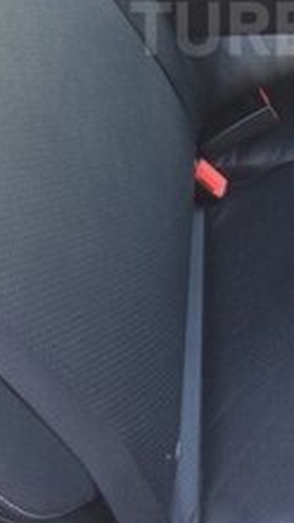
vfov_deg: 28.3
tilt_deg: -47.4
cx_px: 313
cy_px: 28
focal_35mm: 71
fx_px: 986
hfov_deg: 16.5
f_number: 2.2
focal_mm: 4.15
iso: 125
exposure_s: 1/33
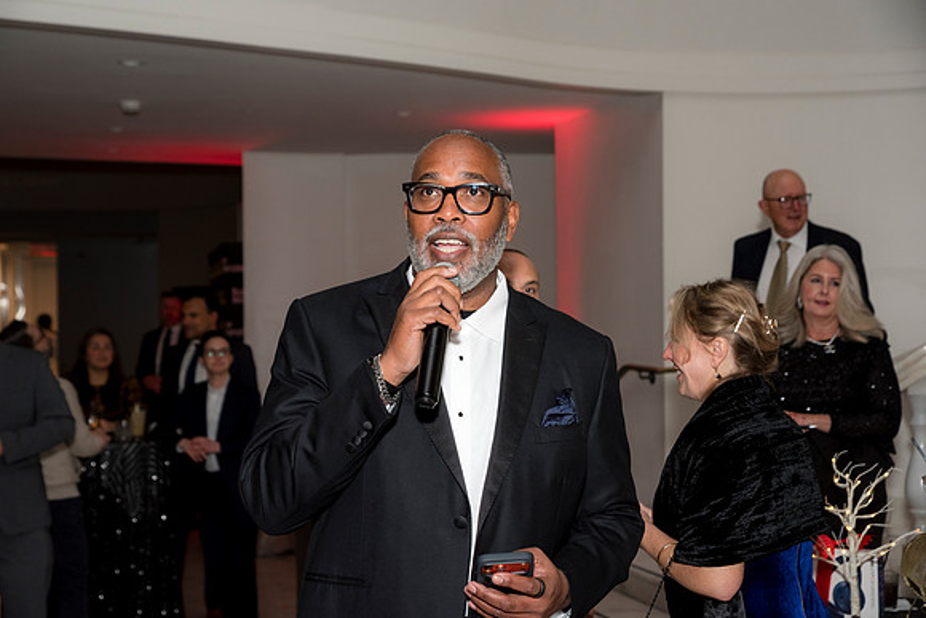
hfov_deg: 35.4
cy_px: 309
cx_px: 463
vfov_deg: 24.1
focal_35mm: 56
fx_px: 1449
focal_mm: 56
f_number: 5
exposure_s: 1/125
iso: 800
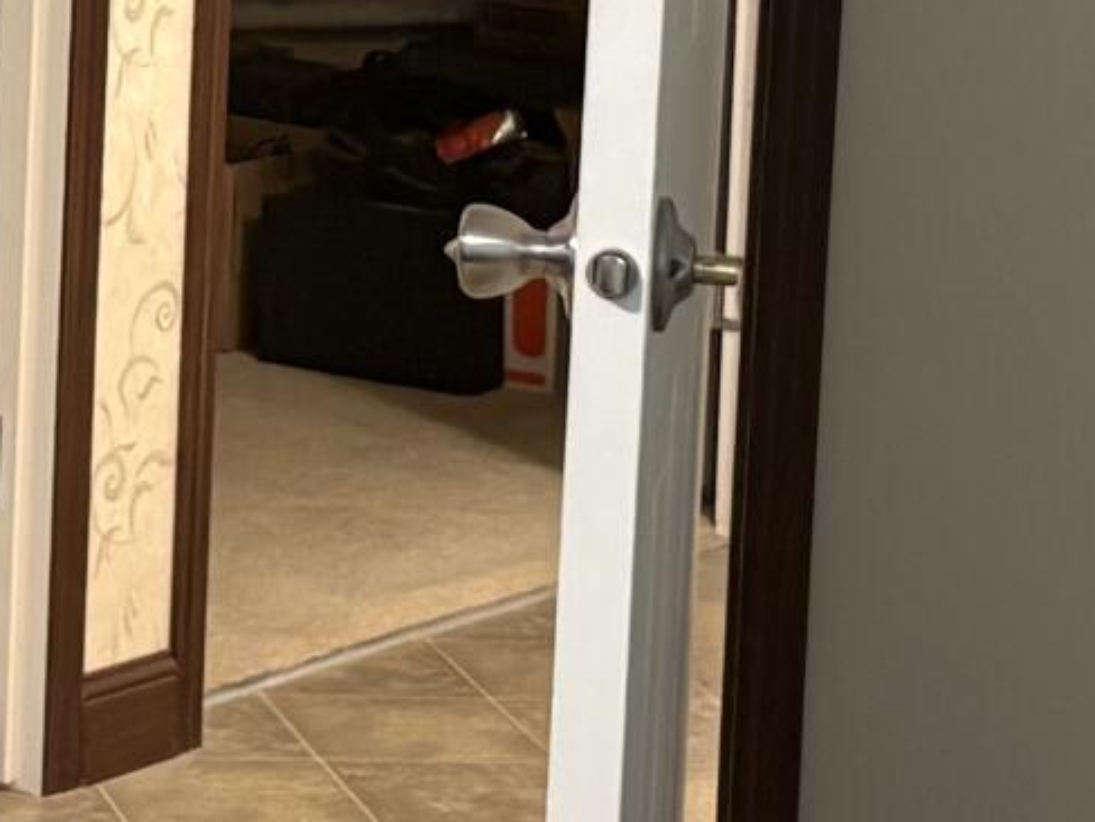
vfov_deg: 9.1
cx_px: -146
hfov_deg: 12.1
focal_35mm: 160
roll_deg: -2.3
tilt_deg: -3.9
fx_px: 5061
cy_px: -209
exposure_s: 1/60
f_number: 1.6
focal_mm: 5.96
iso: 250
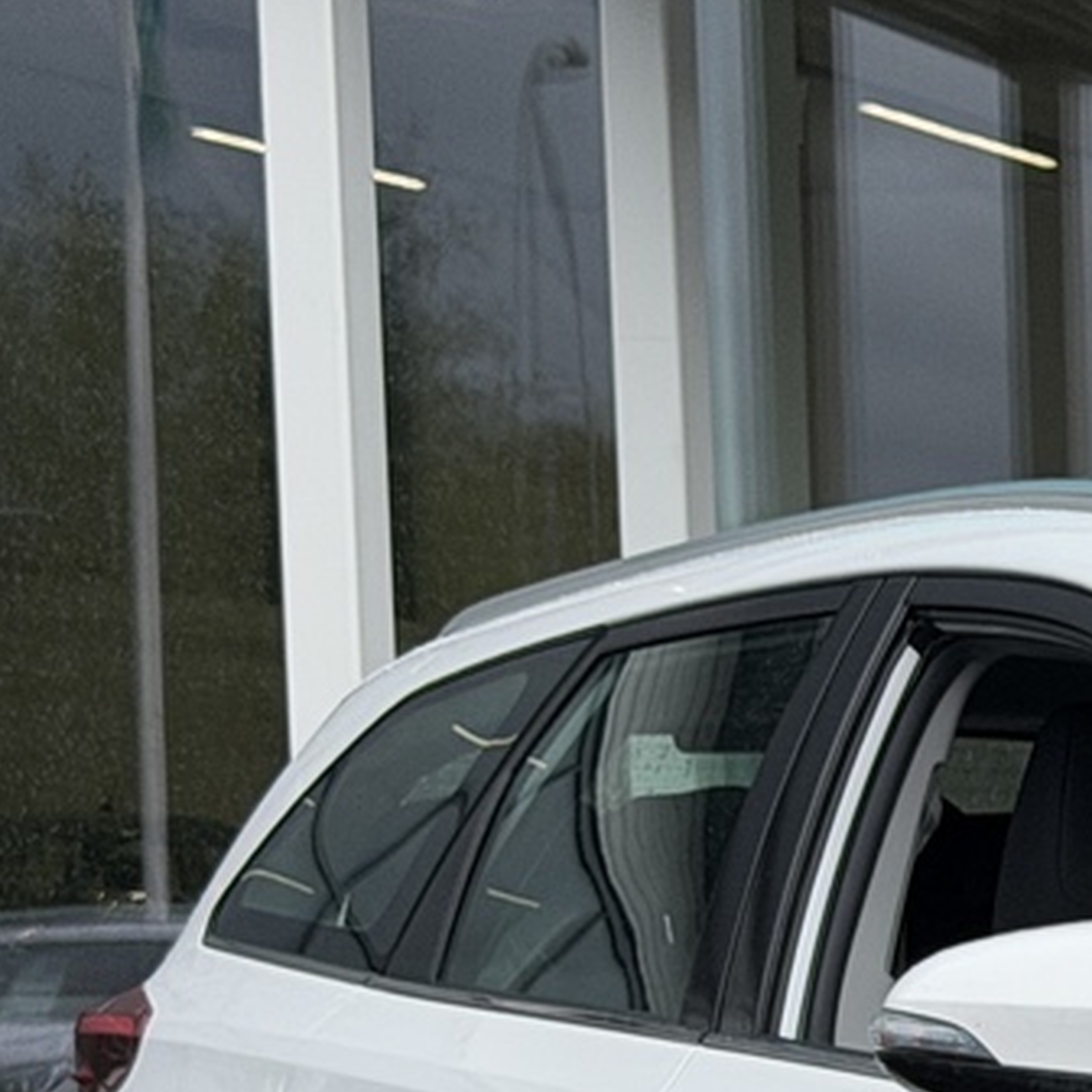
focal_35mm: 182
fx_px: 6496
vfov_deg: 9.4
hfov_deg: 9.1
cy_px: 1580
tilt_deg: -5.5
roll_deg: +0.1
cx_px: 2064
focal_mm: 6.76
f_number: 1.78
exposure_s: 1/1838
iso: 64
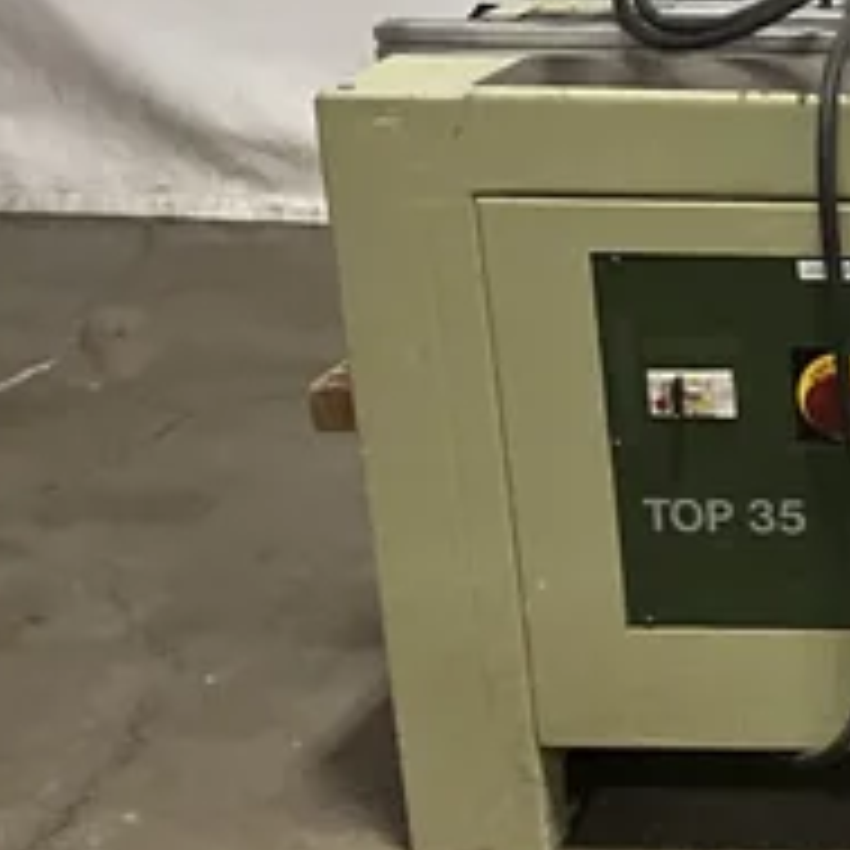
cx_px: 1574
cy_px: 416
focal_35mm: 102
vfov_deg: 17.1
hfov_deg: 14.7
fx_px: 2834
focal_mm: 3
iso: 250
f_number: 1.8
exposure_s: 1/60
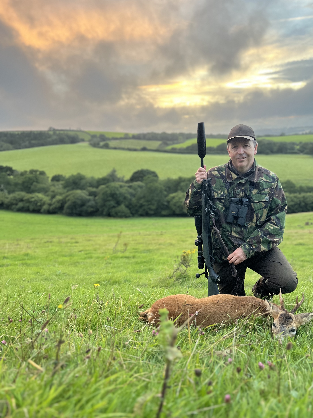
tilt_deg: -11.6
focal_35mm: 28
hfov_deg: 49.7
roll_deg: +3.8
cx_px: 167
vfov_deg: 63.4
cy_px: 214
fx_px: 338
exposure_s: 1/107
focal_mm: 5.7
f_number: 1.5
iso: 125
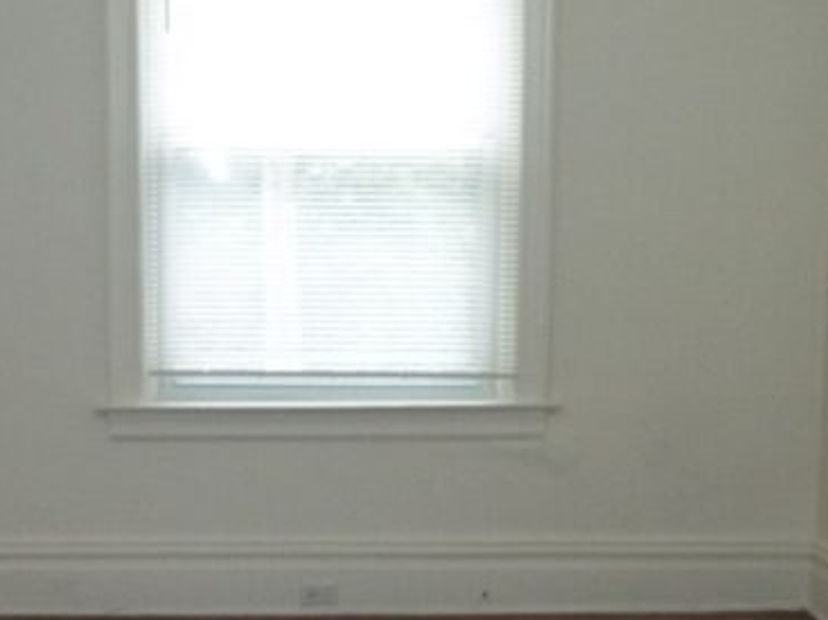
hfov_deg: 26.8
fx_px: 1722
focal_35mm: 72
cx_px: 248
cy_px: 458
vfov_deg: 20.3
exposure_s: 1/60
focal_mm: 5.9
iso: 160
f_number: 3.3
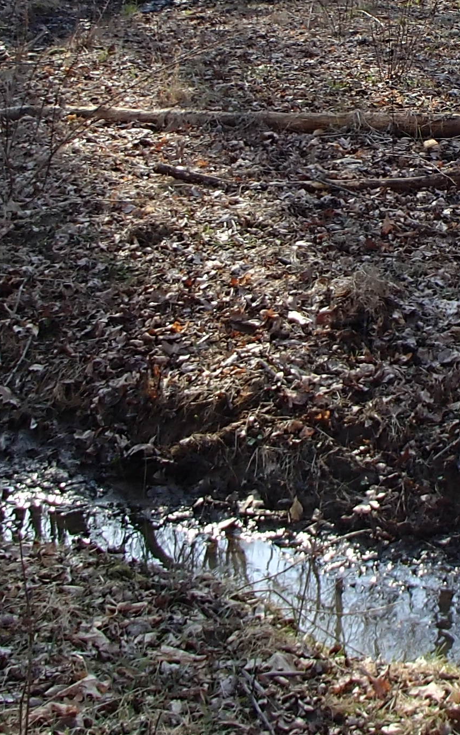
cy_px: 69
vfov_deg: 23.4
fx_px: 1724
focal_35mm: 86
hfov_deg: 14.9
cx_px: 458
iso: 100
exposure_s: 1/125
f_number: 3.9
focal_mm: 5
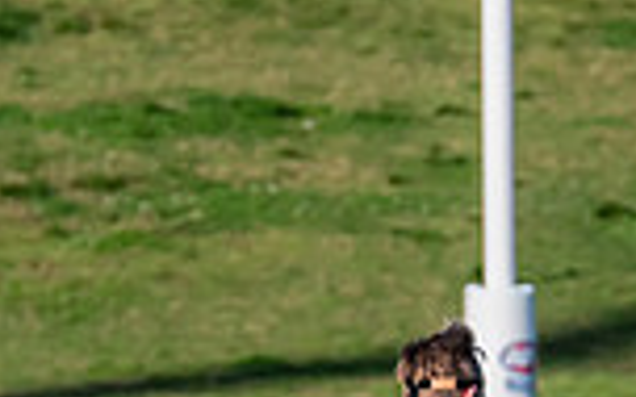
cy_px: 584
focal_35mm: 1925
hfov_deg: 1.1
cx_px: 526
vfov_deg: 0.7
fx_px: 33366
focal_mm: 420
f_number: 9
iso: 800
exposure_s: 1/1600
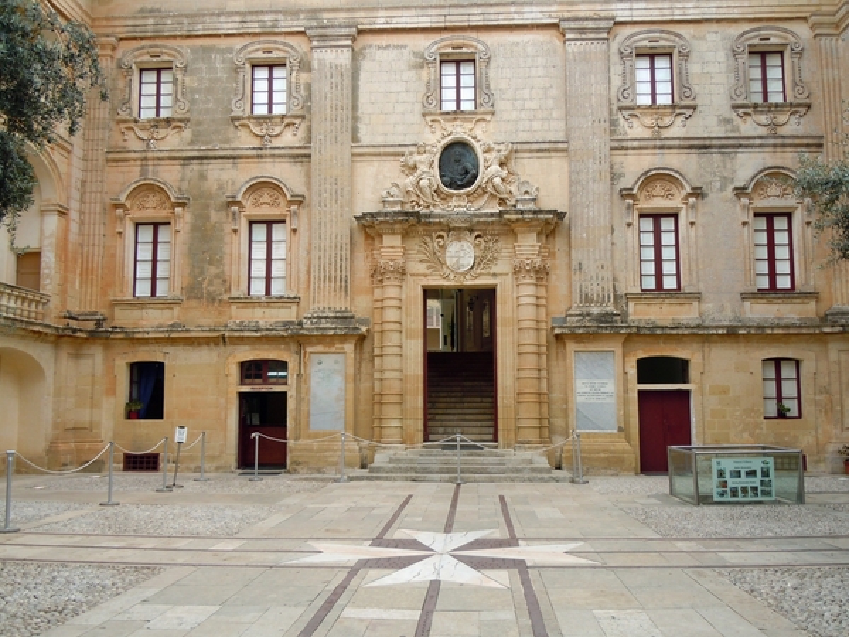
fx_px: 736
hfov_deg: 60.0
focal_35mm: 30
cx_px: 424
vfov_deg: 46.8
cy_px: 318
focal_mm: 5.4
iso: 100
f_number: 3.5
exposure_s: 1/400
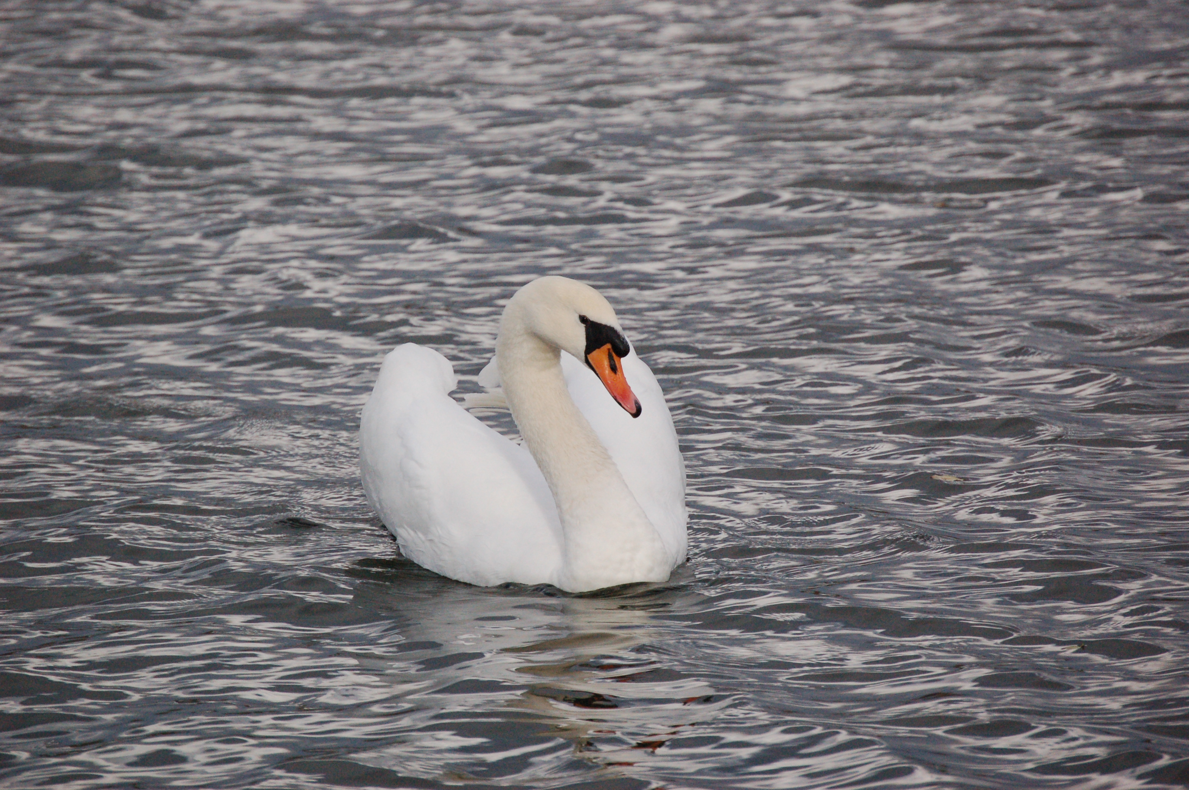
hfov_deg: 6.9
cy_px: 395
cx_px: 594
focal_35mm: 300
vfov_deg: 4.6
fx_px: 9899
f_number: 7.1
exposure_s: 1/3200
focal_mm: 200
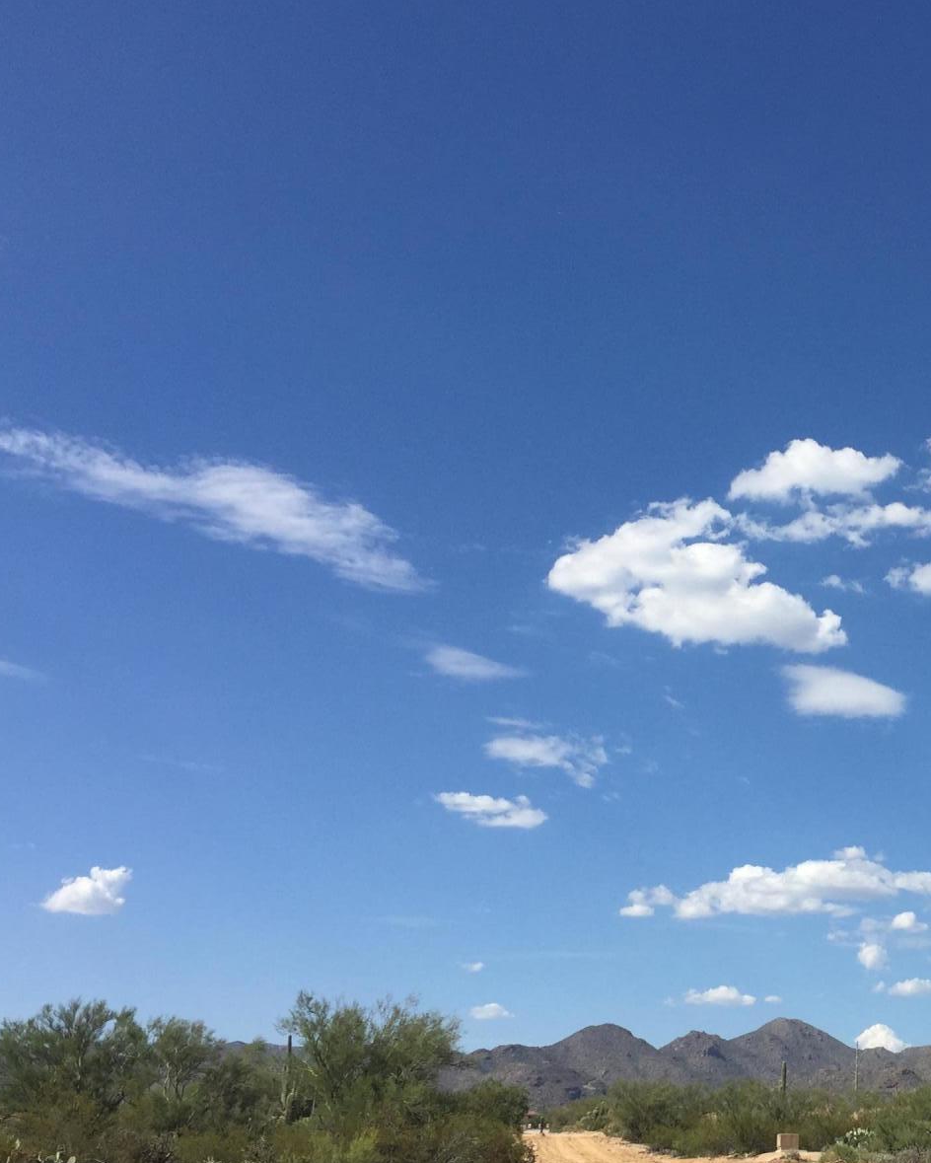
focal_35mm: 48
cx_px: 899
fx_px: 1652
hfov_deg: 29.7
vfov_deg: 38.6
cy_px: 691
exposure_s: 1/2825
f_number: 2.2
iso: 32
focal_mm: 4.15
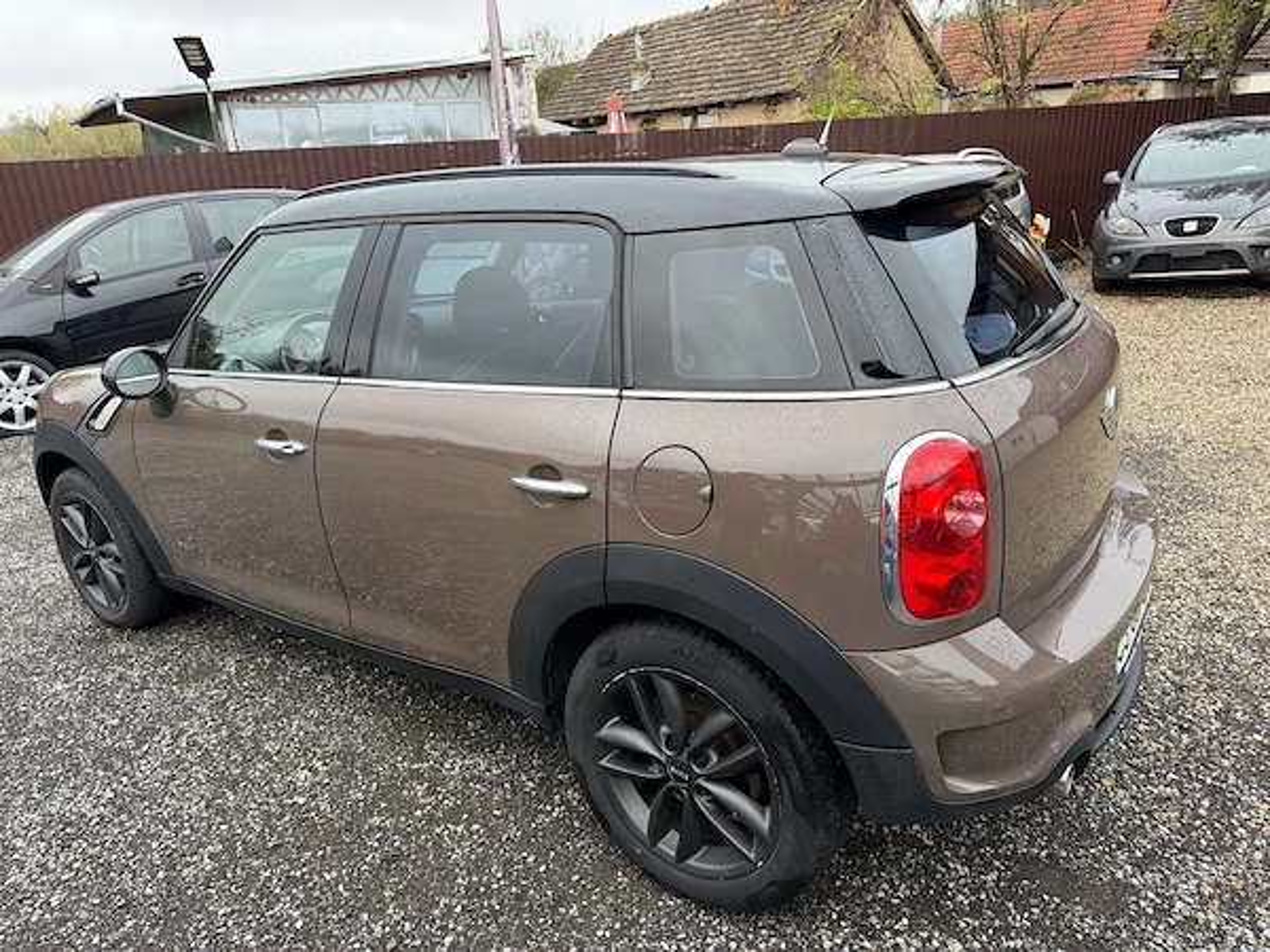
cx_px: 635
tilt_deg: -18.4
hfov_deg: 71.6
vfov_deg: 56.8
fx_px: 881
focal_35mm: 24
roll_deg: +5.5
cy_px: 476
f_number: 1.78
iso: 80
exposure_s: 1/274
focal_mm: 6.76
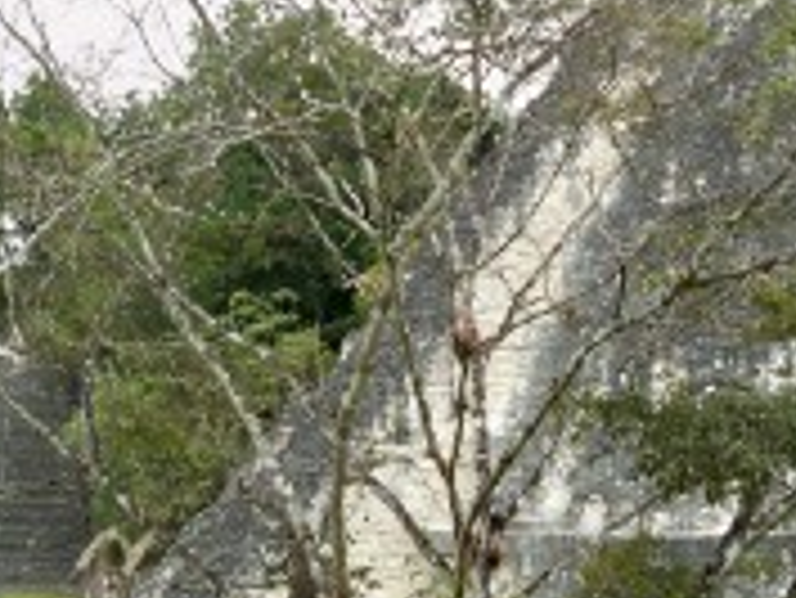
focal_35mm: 79
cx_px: 454
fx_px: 1818
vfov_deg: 18.5
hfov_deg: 24.7
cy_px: 117
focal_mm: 6.3
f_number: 3.1
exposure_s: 1/320
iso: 64
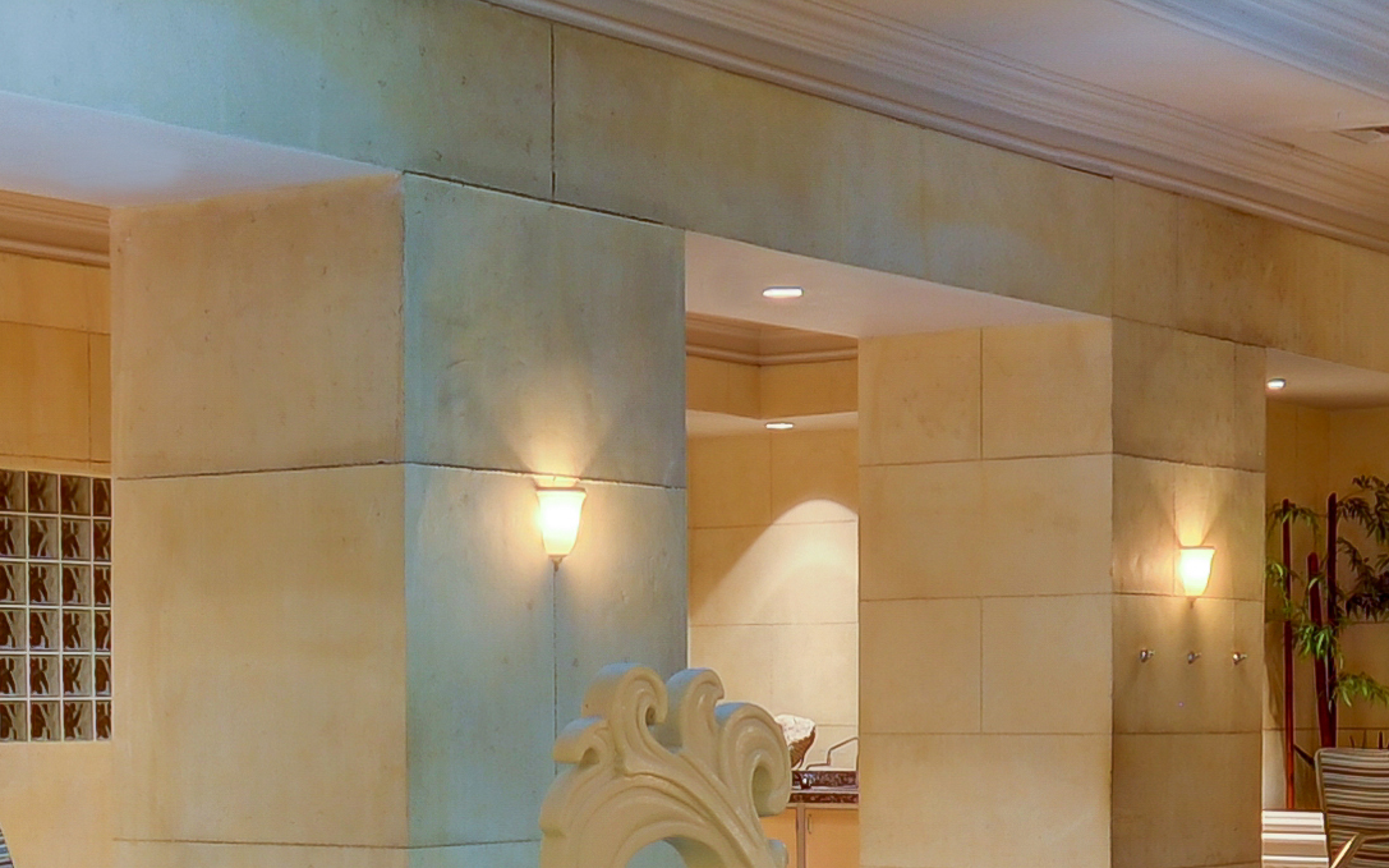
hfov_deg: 24.8
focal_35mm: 83
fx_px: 3141
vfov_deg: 15.6
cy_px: 753
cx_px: 417
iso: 200
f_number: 8
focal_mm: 12
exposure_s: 1/1.67
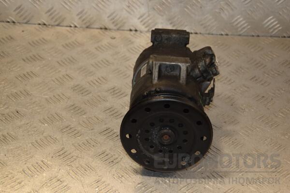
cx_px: 145
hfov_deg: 26.0
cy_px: 96
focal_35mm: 78
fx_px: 628
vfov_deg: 17.5
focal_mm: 52
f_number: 6.3
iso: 800
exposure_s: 1/200
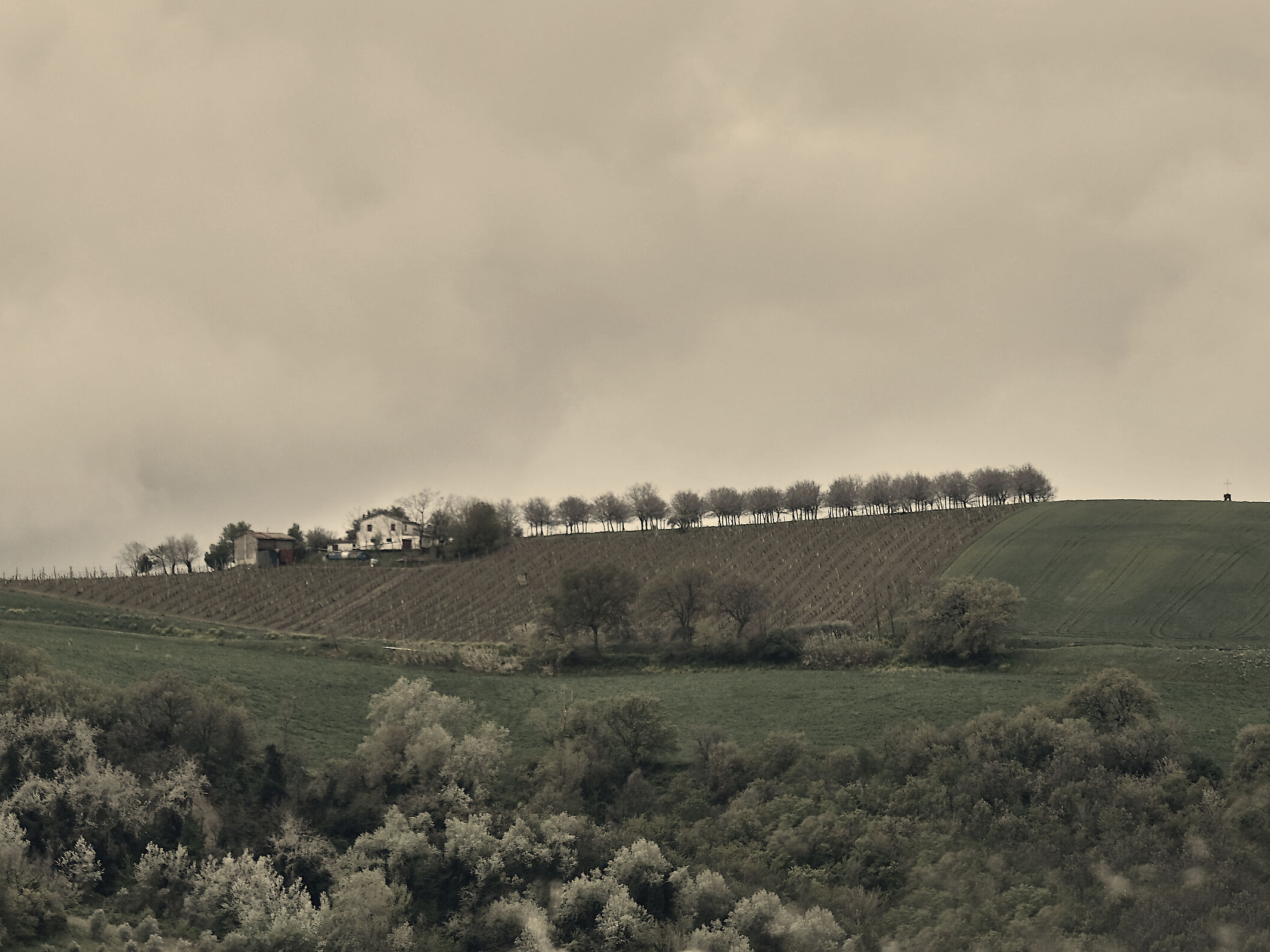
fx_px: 11925
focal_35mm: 325
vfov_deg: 4.6
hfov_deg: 6.1
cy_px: 476
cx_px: 708
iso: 200
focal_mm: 200
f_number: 8
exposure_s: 1/320
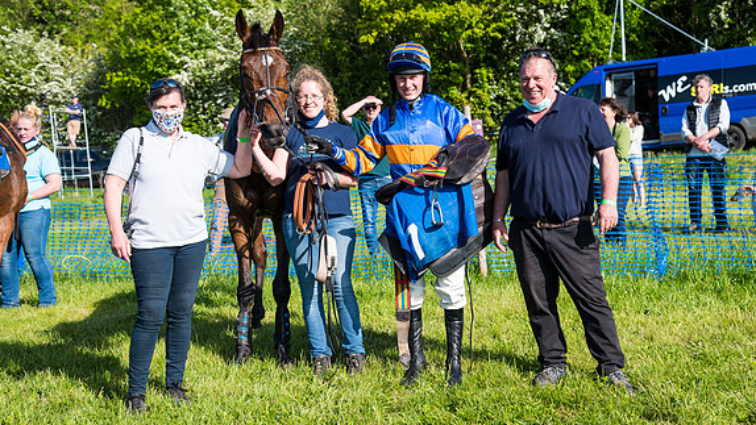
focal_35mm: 55
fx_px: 1103
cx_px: 378
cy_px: 228
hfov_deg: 37.8
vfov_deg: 21.8
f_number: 5
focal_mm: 52
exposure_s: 1/640
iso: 250
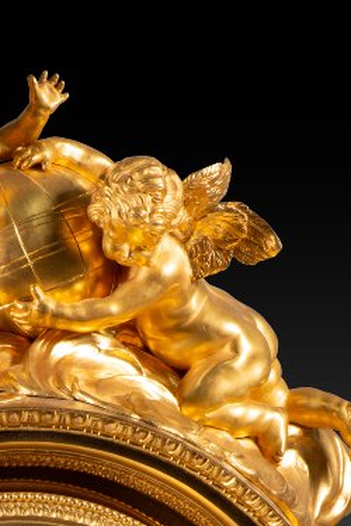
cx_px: 12
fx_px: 4914
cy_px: 798
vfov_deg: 6.1
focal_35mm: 336
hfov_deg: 4.1
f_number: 16
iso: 100
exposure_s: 1/2.5
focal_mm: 105
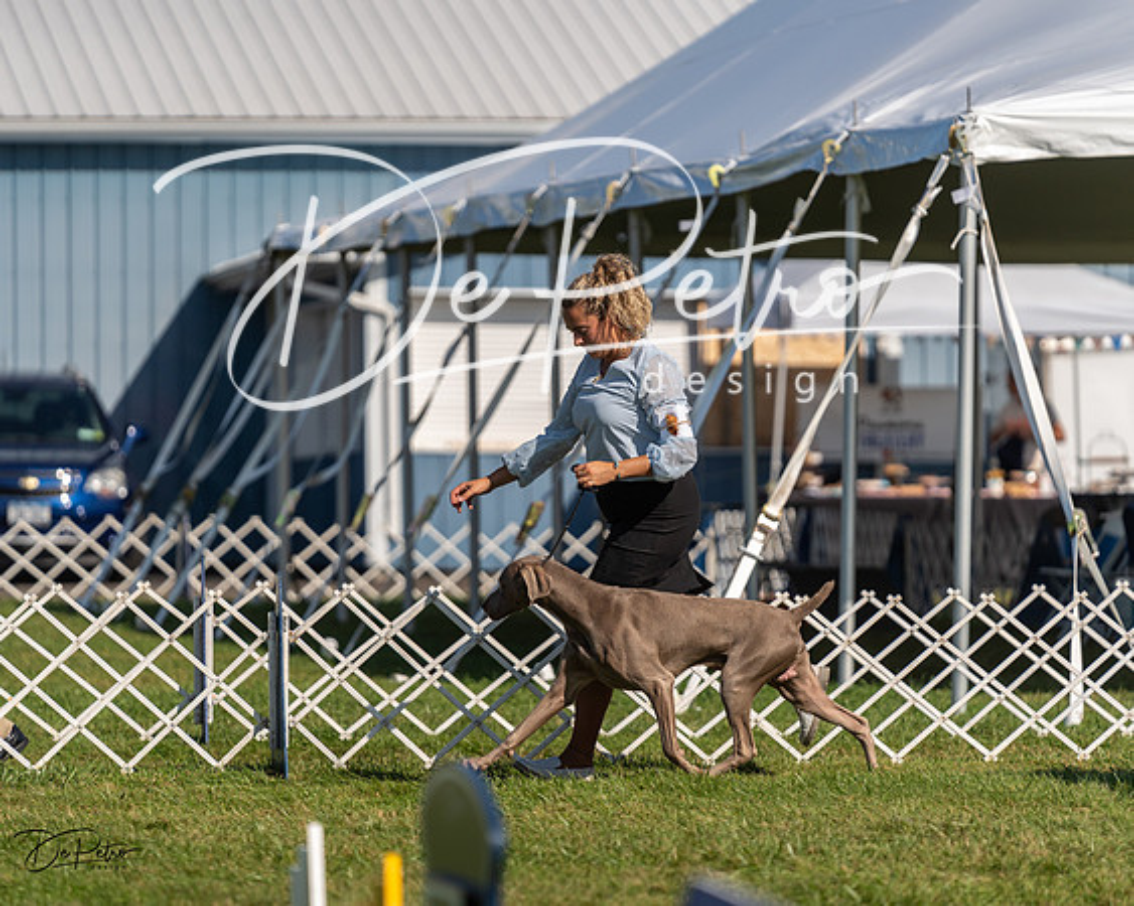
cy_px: 453
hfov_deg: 8.6
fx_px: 7557
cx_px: 567
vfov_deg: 6.9
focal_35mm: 225
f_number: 3.2
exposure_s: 1/3200
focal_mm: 200
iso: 200
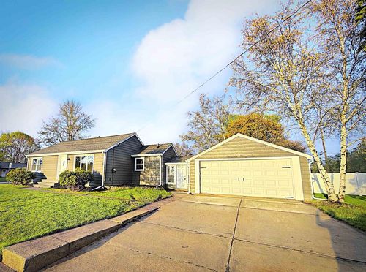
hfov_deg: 102.2
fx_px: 148
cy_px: 136
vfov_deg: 85.4
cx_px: 183
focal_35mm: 14
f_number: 2.2
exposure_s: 1/167
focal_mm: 2.22
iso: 40
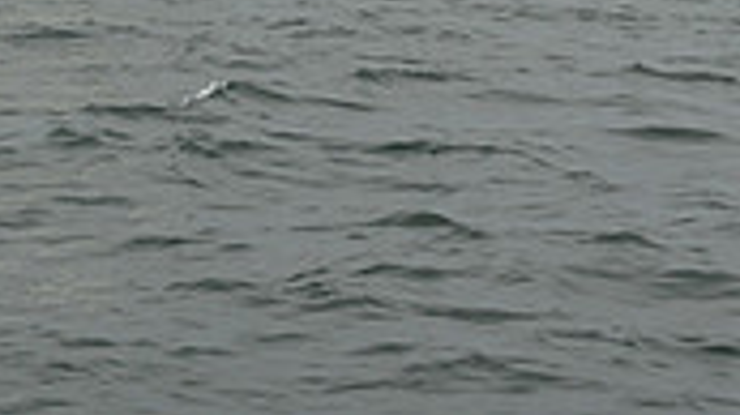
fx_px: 5157
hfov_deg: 8.2
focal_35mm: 263
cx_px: 66
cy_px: -813
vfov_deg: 4.4
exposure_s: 1/1000
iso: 320
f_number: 13
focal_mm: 75
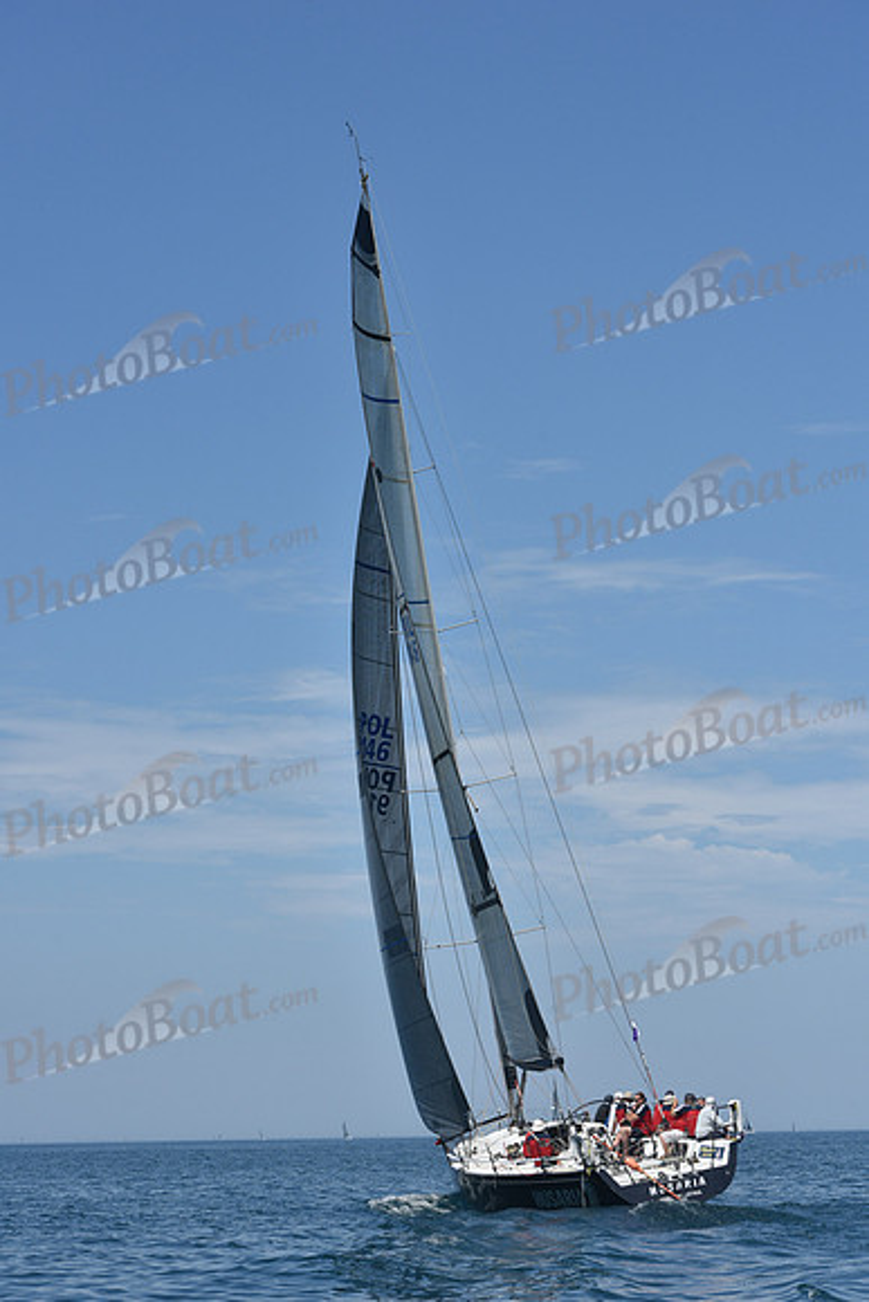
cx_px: 434
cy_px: 651
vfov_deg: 24.8
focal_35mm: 82
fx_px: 2967
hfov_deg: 16.7
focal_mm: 82
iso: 250
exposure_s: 1/1250
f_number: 9
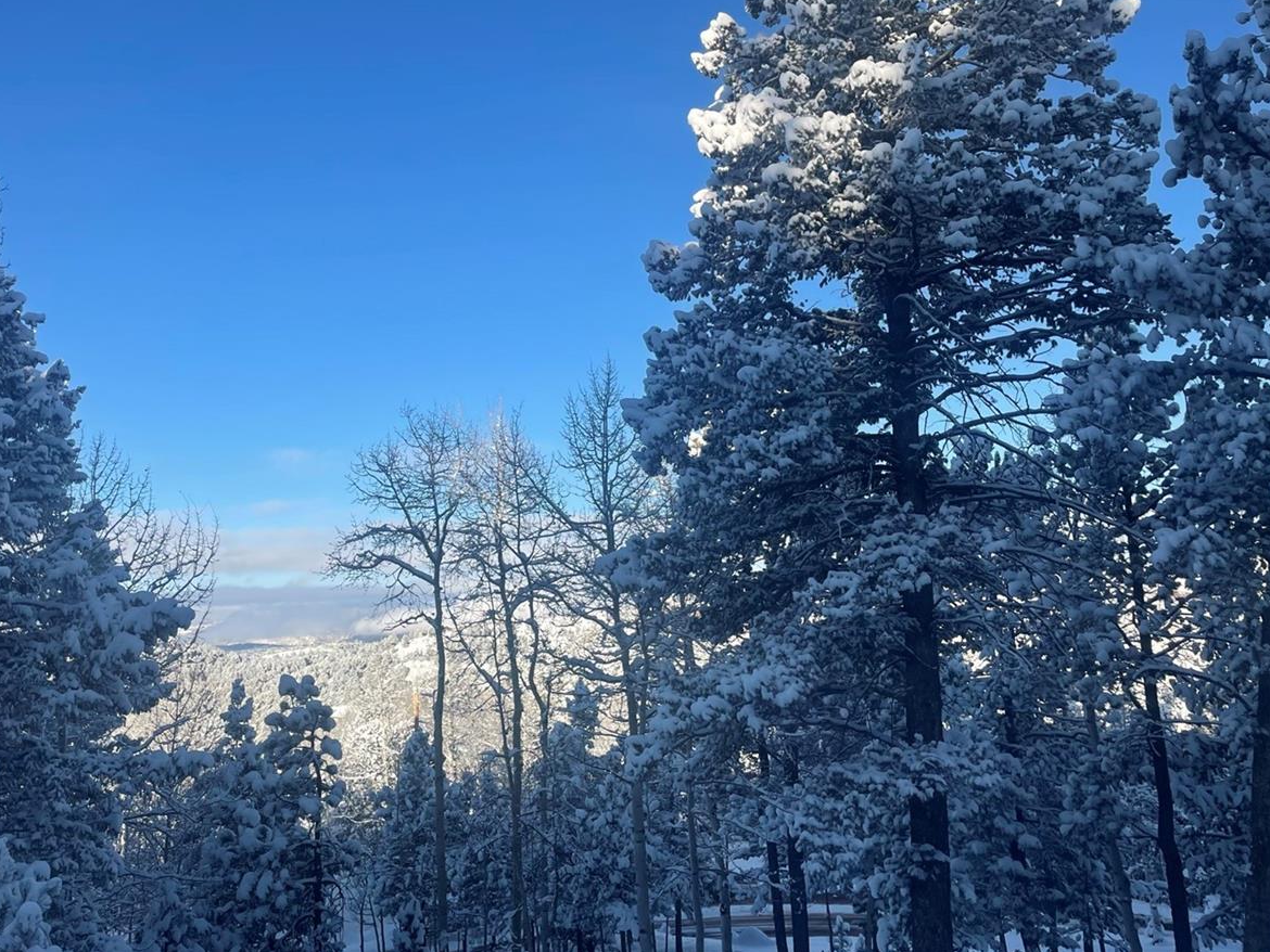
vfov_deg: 43.9
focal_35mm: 32
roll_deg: +2.0
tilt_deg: +12.7
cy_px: 372
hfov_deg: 56.3
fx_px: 1174
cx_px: 498
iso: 32
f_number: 1.6
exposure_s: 1/1795
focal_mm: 4.2
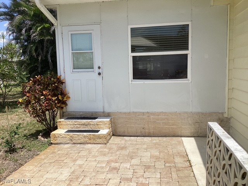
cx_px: 124
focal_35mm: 31
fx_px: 222
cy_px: 93
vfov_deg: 45.4
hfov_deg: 58.4
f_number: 2.4
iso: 25
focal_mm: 3.3
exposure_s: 1/2146
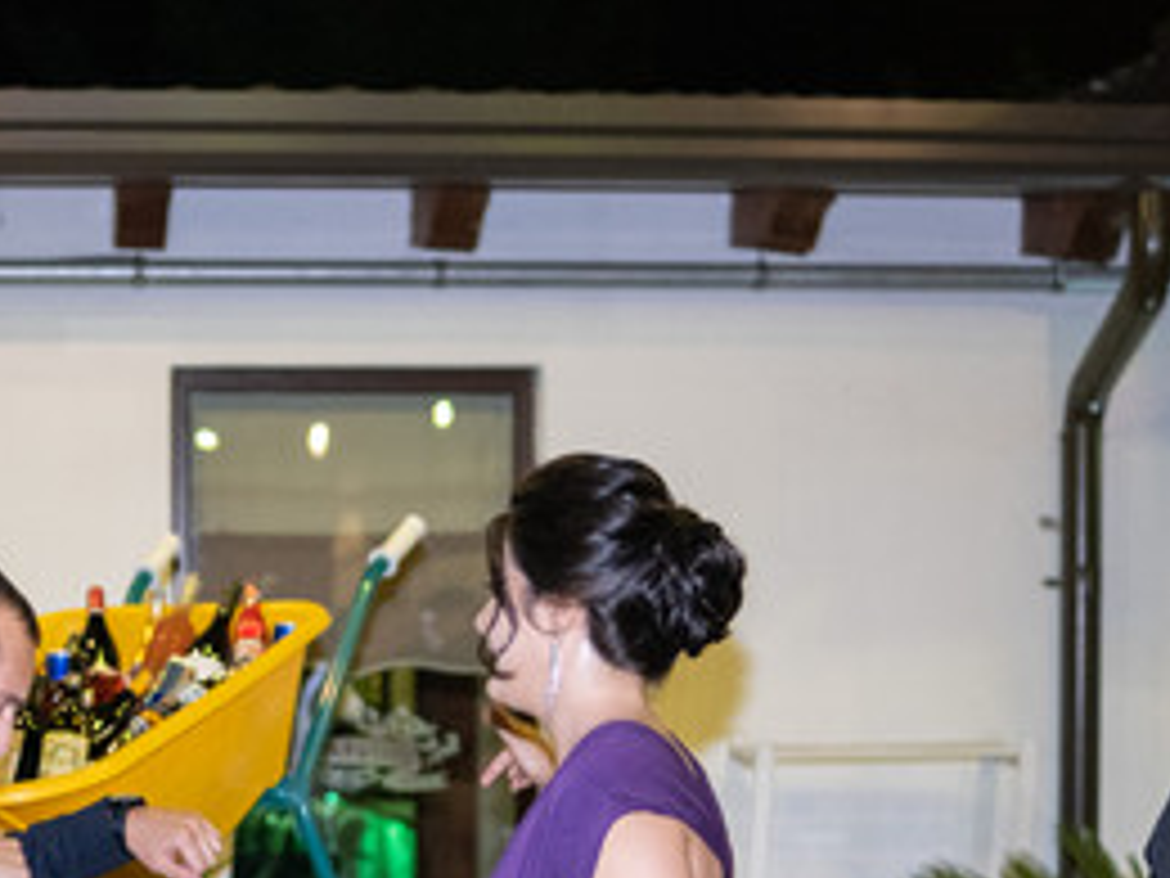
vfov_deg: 17.6
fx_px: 2805
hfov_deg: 23.2
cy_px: 741
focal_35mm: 83
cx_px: 238
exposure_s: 1/125
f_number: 1.4
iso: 1000
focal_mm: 23
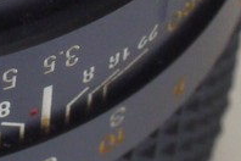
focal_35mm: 379
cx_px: -118
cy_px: -118
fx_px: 2537
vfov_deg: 3.6
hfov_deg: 5.4
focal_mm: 30
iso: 800
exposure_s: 1/50
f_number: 9
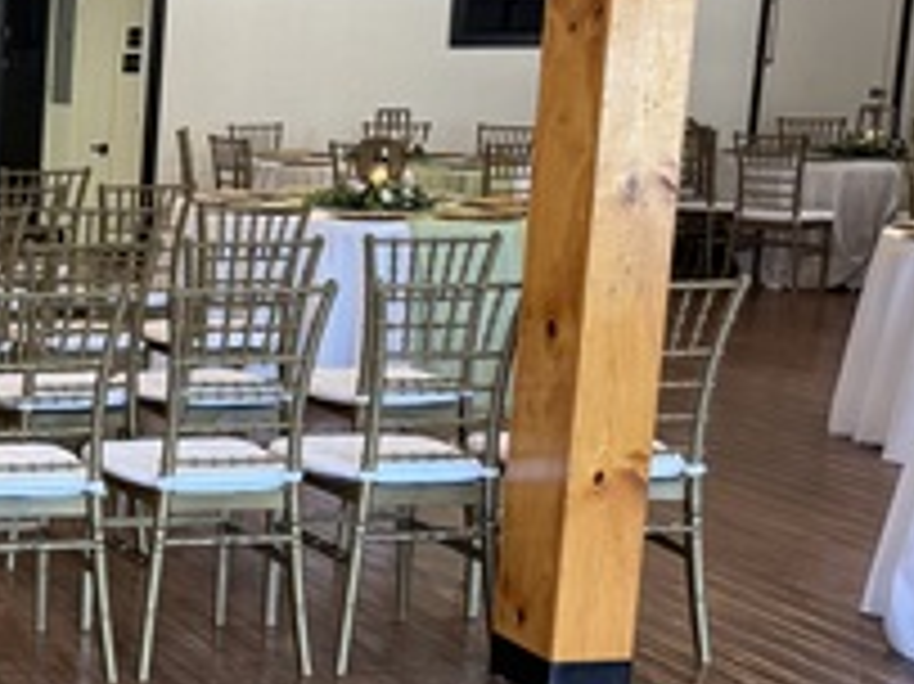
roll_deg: +0.4
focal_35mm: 71
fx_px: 1874
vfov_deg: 20.7
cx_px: -432
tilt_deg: -9.9
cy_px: 369
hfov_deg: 22.7
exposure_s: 1/120
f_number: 1.78
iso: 200
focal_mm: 6.76
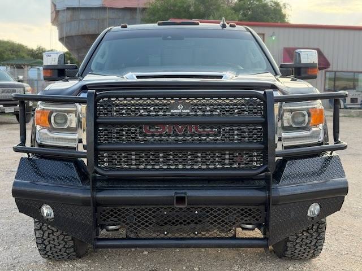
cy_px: 136
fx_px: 502
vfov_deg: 30.3
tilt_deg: -4.2
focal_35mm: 48
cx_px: 181
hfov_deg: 39.7
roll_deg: -1.6
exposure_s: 1/865
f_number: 1.78
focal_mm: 6.76
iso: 100
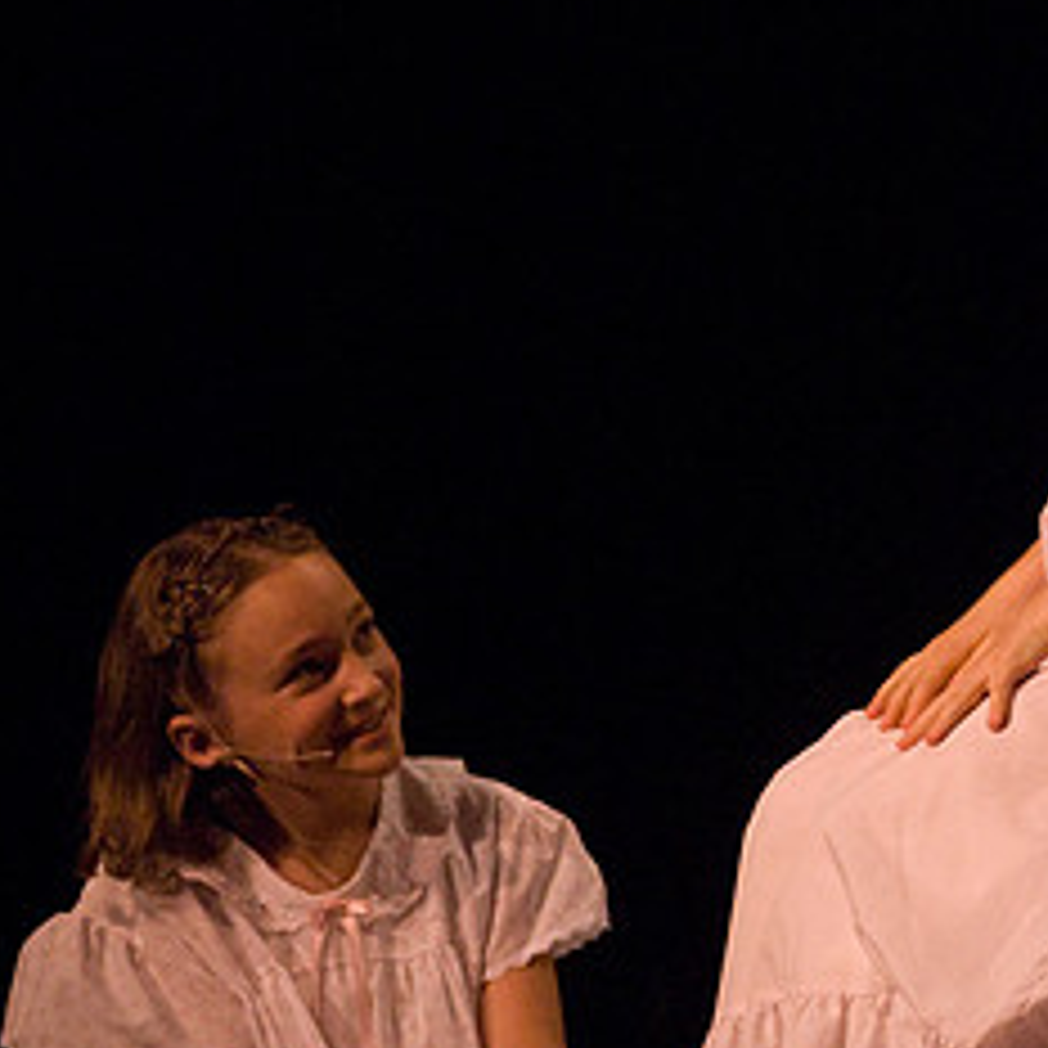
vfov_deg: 4.1
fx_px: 14696
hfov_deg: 4.1
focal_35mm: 429
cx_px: 1250
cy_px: 189
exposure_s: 1/160
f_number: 2.8
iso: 1600
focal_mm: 135
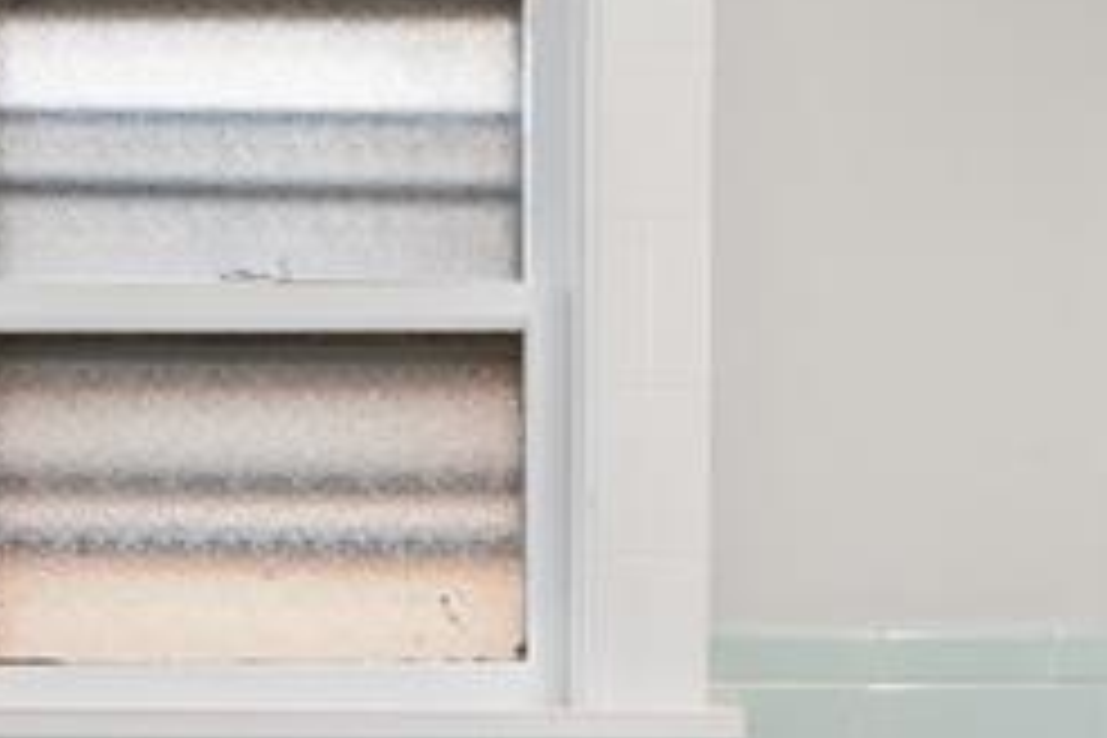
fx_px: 2306
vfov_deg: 17.2
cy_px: 927
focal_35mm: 75
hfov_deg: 27.0
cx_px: 616
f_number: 8
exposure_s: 1/8
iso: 400
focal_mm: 9
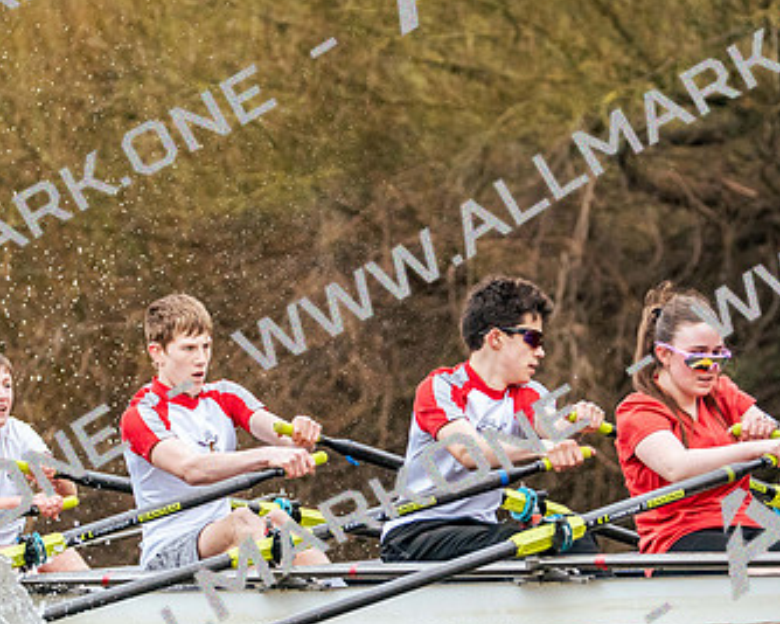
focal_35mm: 519
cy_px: 377
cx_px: 521
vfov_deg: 3.0
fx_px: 11978
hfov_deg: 3.7
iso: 5000
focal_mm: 318
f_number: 6.3
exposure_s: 1/2000
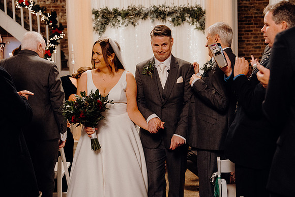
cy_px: 98
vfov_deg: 26.5
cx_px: 148
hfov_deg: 38.9
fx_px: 418
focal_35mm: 51
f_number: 3.5
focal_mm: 51
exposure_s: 1/160
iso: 4000
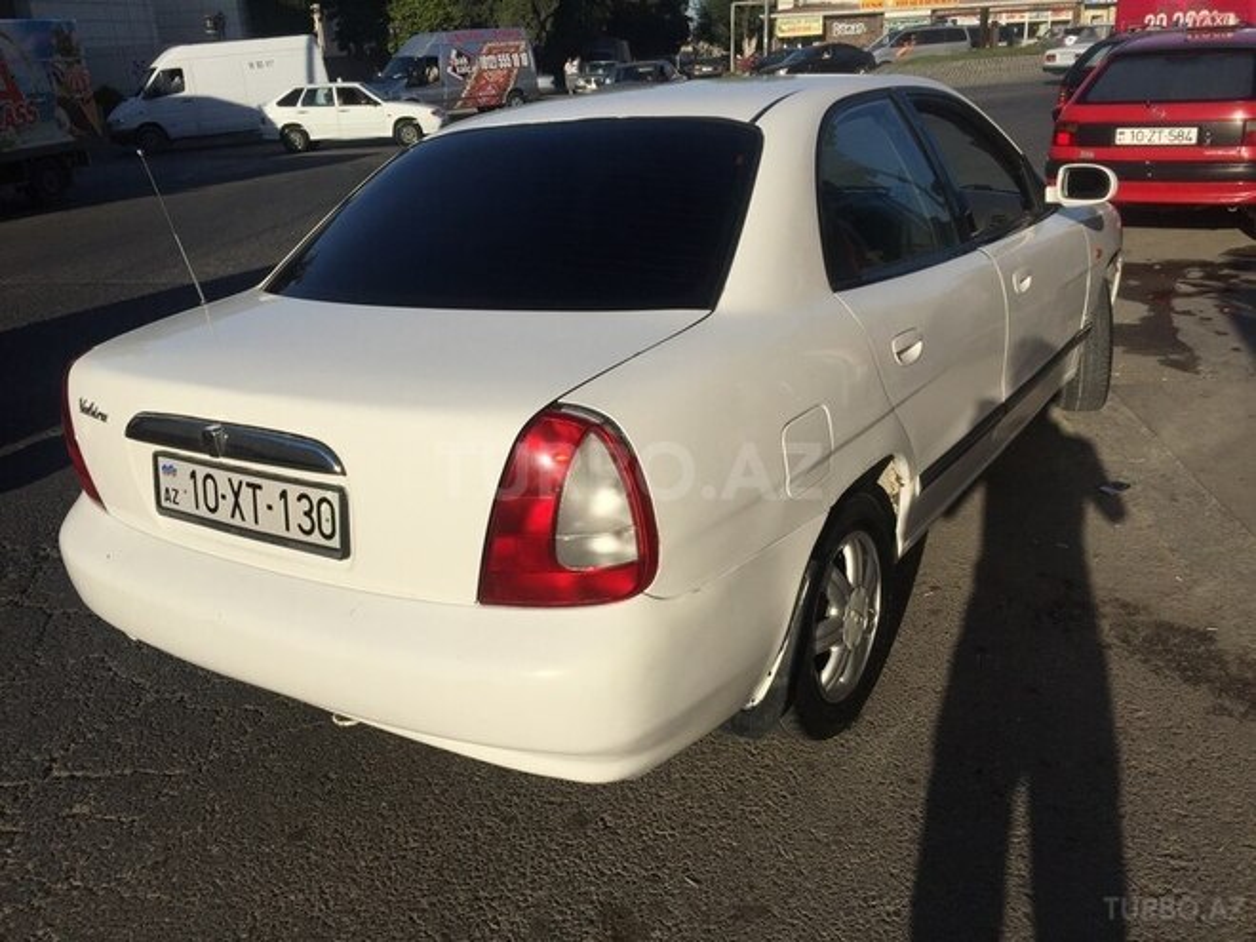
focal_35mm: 29
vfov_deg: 48.2
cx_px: 628
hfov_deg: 61.7
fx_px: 1052
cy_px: 471
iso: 32
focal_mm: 4.15
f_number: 2.2
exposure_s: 1/4950
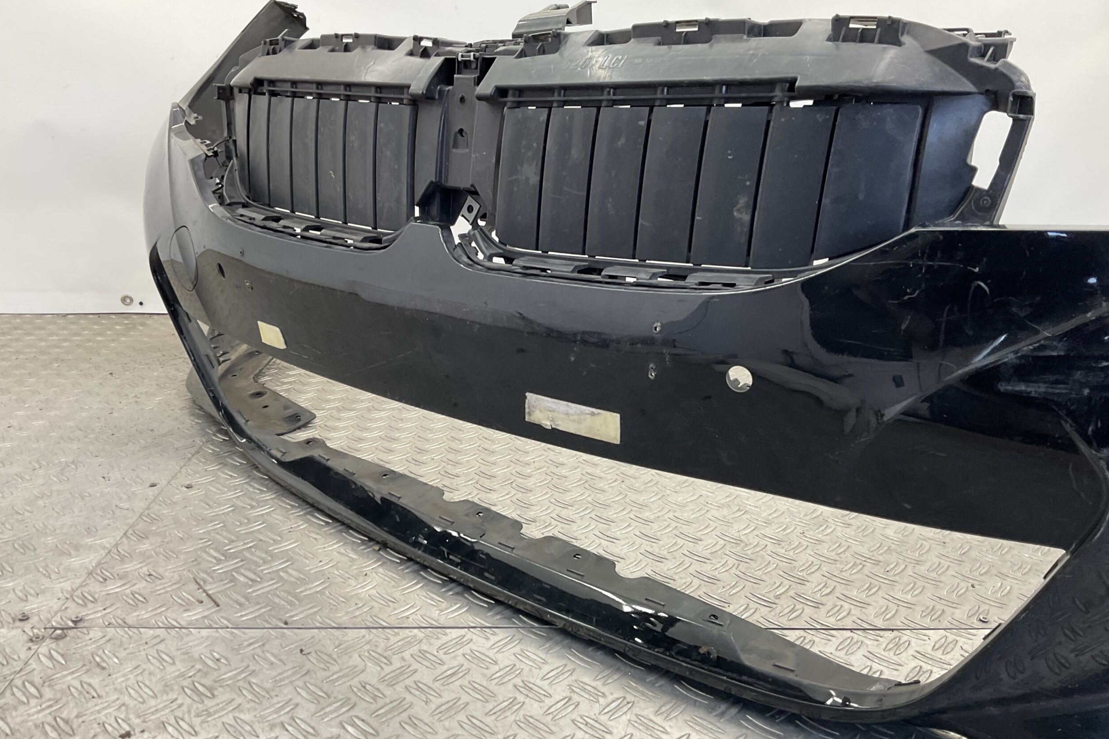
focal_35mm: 31
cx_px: 561
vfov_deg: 42.3
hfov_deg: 60.3
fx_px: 955
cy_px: 382
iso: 50
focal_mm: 3
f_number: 1.8
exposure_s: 1/120
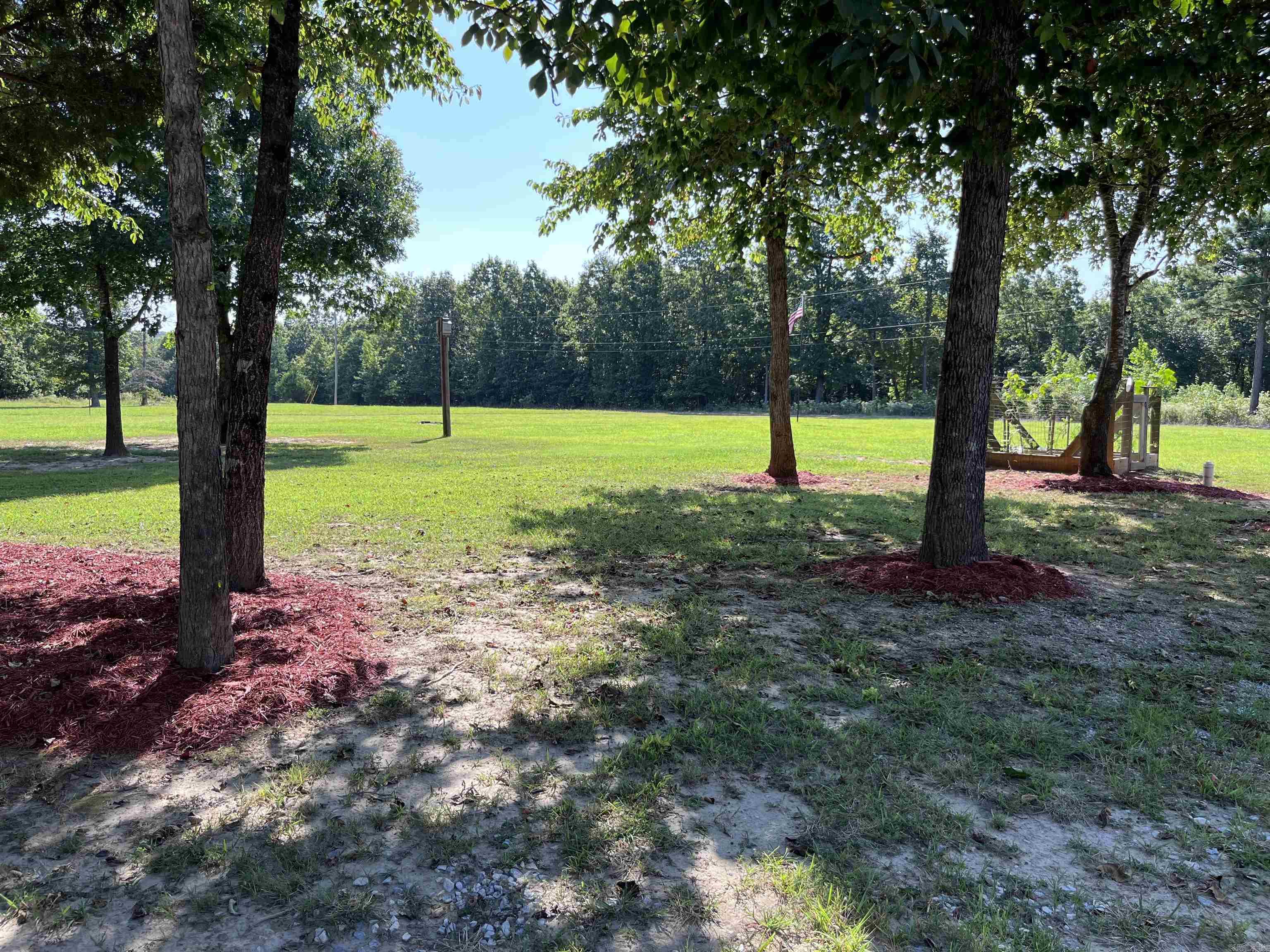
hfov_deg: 67.3
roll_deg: -1.9
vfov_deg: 53.1
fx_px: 954
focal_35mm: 26
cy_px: 476
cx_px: 635
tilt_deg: -6.6
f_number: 1.6
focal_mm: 5.1
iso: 50
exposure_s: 1/967
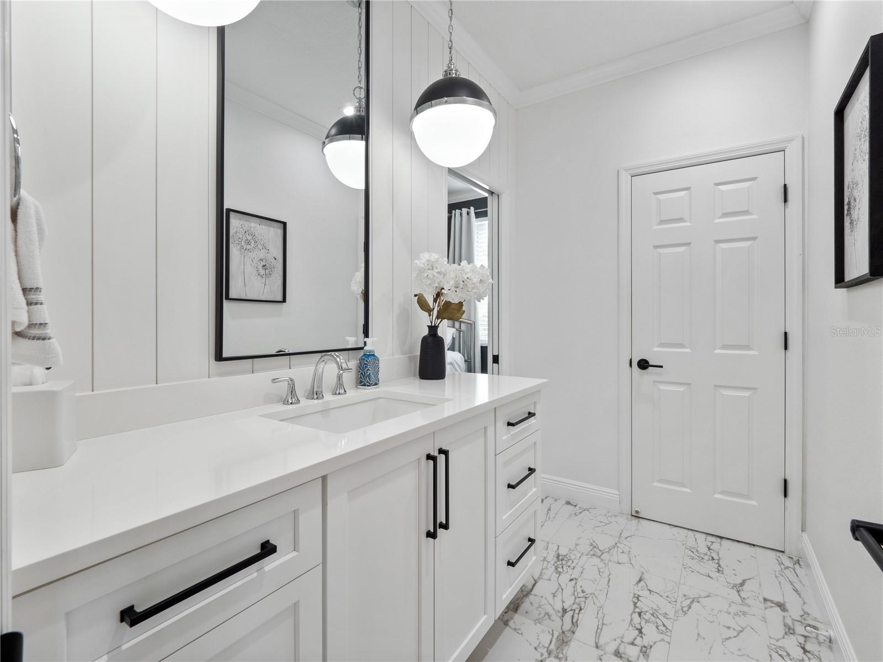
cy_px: 331
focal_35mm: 16
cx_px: 442
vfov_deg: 78.1
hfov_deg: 94.5
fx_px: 408
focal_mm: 8
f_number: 8
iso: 320
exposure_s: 1/8
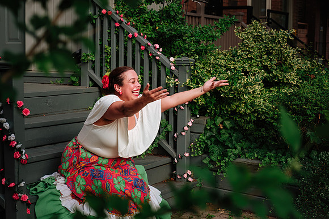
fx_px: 575
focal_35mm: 63
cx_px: 151
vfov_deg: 21.6
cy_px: 100
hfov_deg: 31.9
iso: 200
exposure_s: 1/320
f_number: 2.8
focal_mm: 38.8
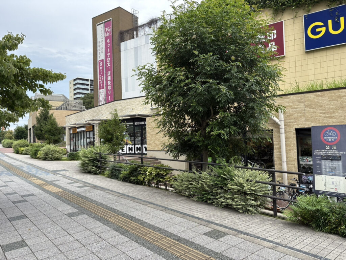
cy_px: 130
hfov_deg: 67.3
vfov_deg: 53.1
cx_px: 173
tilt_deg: +4.3
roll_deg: +3.1
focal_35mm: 26
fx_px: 260
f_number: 1.6
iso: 50
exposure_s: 1/1751
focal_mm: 5.96
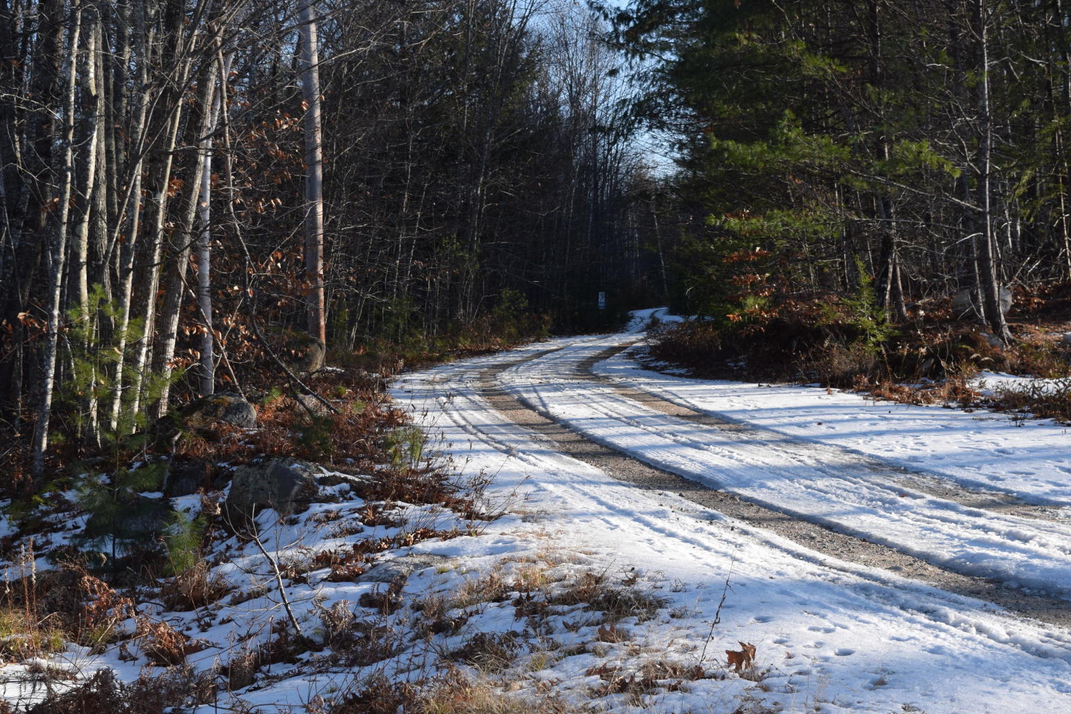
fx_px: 1993
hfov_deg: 30.0
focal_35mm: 67
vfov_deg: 20.3
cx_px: 454
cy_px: 309
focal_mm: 38
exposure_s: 1/200
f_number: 7.1
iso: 100
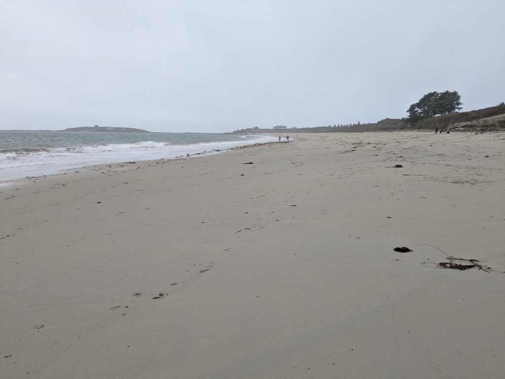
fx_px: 394
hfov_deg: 65.3
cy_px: 190
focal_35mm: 27
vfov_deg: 51.4
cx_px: 252
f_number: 1.73
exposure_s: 1/1017
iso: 62
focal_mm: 4.38
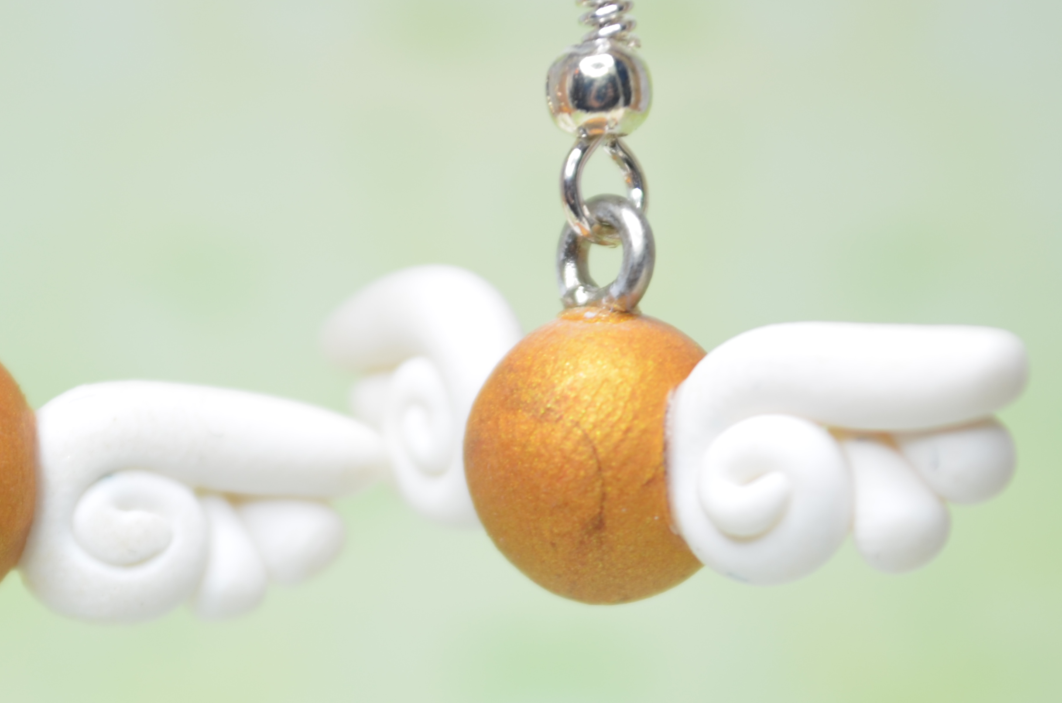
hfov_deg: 12.3
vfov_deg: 8.2
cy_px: 544
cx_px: 414
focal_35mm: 167
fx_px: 4917
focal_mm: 55
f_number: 5.6
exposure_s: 1/25
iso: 100
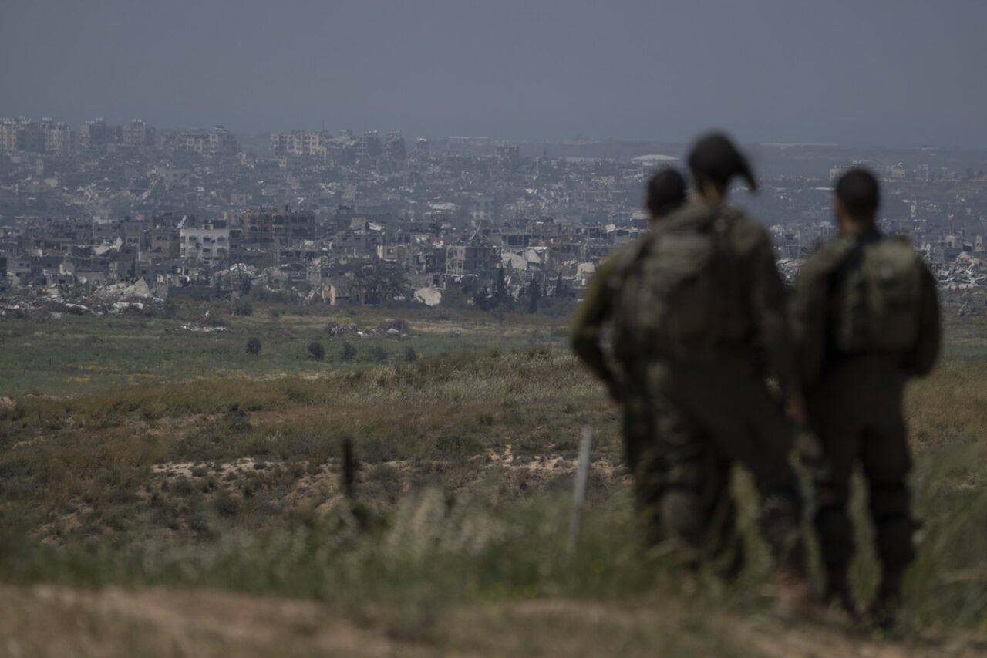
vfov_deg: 4.4
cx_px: 494
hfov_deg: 6.7
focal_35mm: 309
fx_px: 8470
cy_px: 329
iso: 200
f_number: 6.3
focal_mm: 309
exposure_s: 1/2500
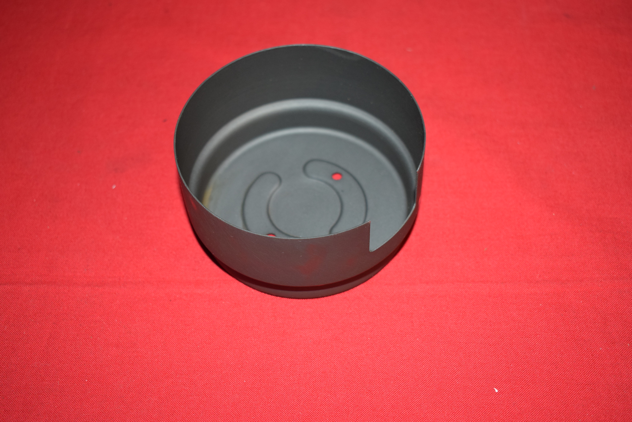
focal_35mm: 48
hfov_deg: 41.1
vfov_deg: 28.1
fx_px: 843
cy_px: 211
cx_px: 316
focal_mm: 32
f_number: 5
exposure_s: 1/125
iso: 640
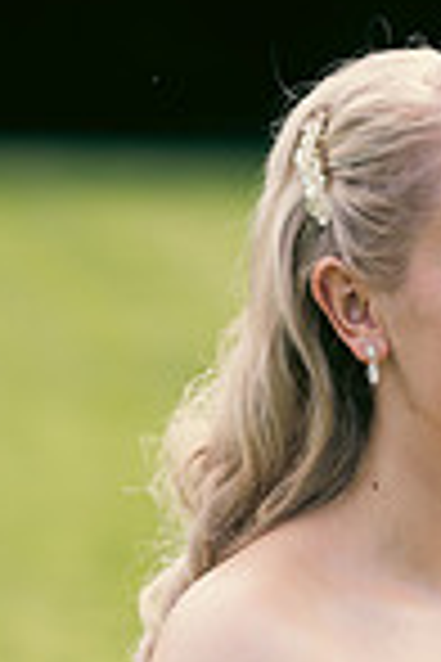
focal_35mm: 342
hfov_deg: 4.0
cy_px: 730
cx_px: 540
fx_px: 6284
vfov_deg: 6.0
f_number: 3.5
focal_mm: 112
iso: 125
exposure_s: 1/320
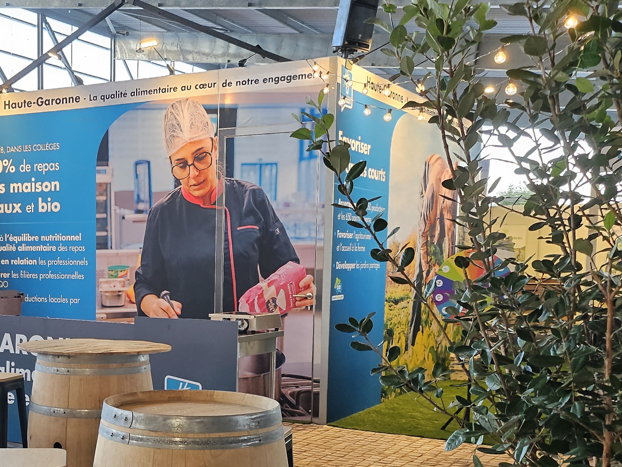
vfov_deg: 27.1
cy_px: 358
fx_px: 952
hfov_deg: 34.9
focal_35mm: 53
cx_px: 112
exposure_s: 1/100
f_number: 1.8
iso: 160
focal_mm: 5
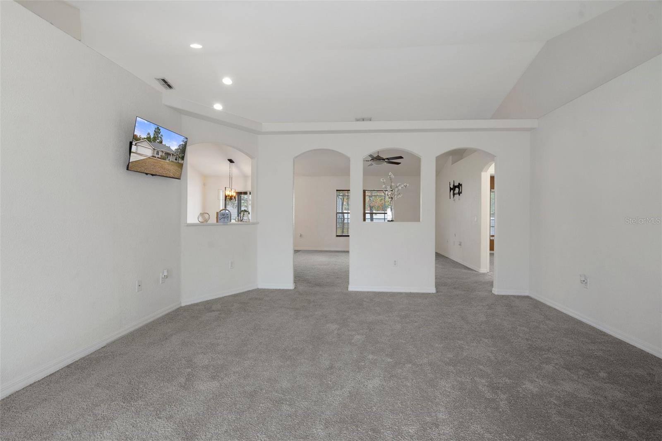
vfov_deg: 70.4
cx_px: 331
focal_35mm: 17
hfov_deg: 93.3
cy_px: 220
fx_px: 313
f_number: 8
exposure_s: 1
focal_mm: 17
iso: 320
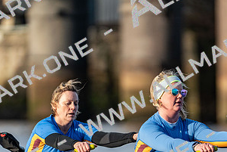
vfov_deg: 1.2
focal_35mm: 1157
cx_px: 172
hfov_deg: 1.8
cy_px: 139
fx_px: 7299
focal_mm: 600
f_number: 6.3
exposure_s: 1/2000
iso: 800
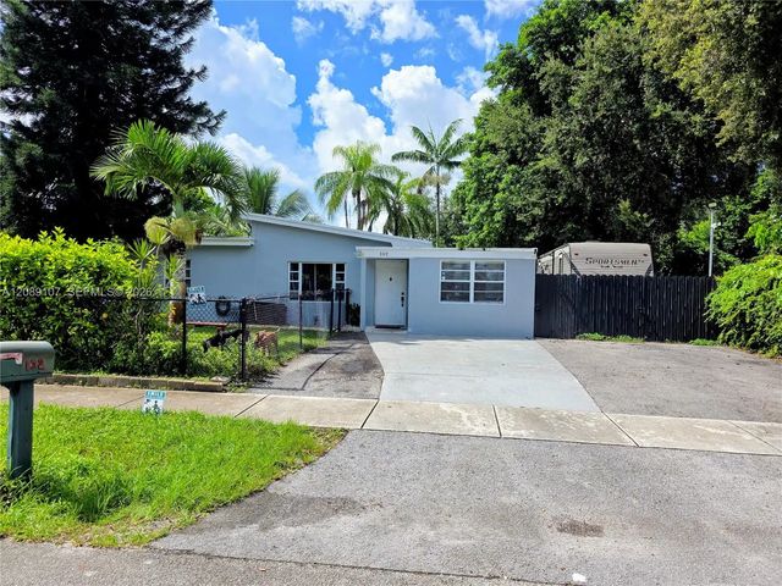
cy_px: 293
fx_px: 520
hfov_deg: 73.9
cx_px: 391
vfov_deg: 58.9
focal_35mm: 23
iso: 12
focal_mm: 6.3
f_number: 1.7
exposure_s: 1/986
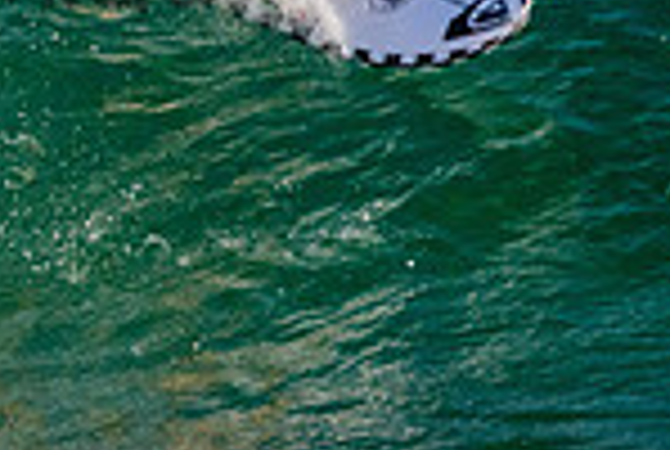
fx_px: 57903
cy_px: -97
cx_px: -261
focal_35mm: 3105
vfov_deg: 0.4
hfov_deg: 0.7
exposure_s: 1/2000
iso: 2000
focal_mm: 800
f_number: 11
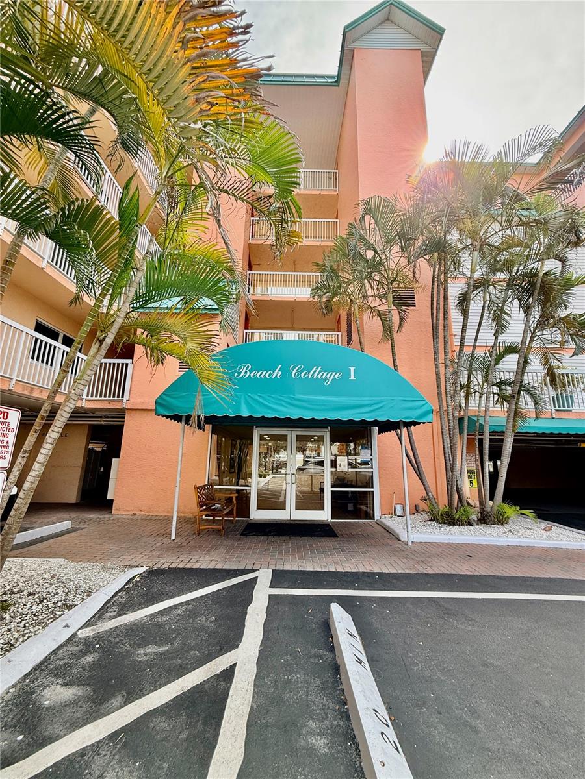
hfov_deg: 85.7
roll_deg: -1.7
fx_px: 315
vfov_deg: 102.1
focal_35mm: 14
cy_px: 390
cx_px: 292
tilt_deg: +13.5
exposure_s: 1/312
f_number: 2.2
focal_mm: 2.22
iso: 64
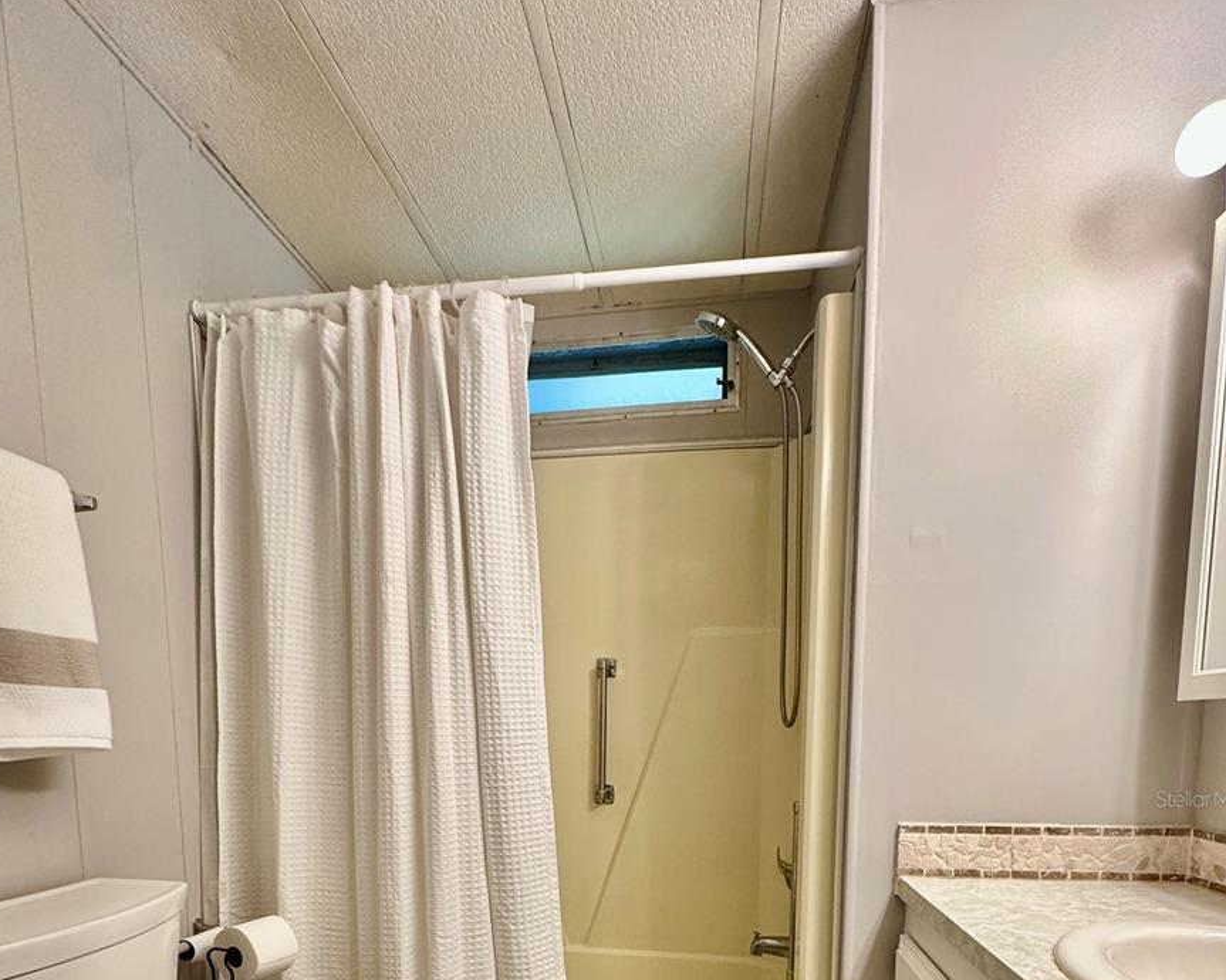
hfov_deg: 83.3
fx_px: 689
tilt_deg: -6.5
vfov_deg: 64.0
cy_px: 798
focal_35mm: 19
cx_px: 617
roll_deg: +0.1
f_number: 2.2
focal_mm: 2.22
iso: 200
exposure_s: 1/120
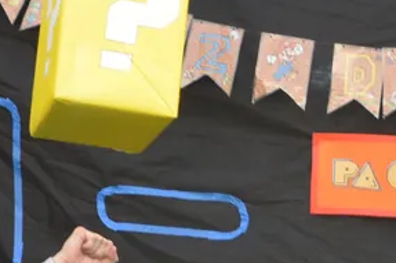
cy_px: 522
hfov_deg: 12.4
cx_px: 413
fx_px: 1792
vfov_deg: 8.0
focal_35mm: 163
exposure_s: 1/100
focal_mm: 22
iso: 400
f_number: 5
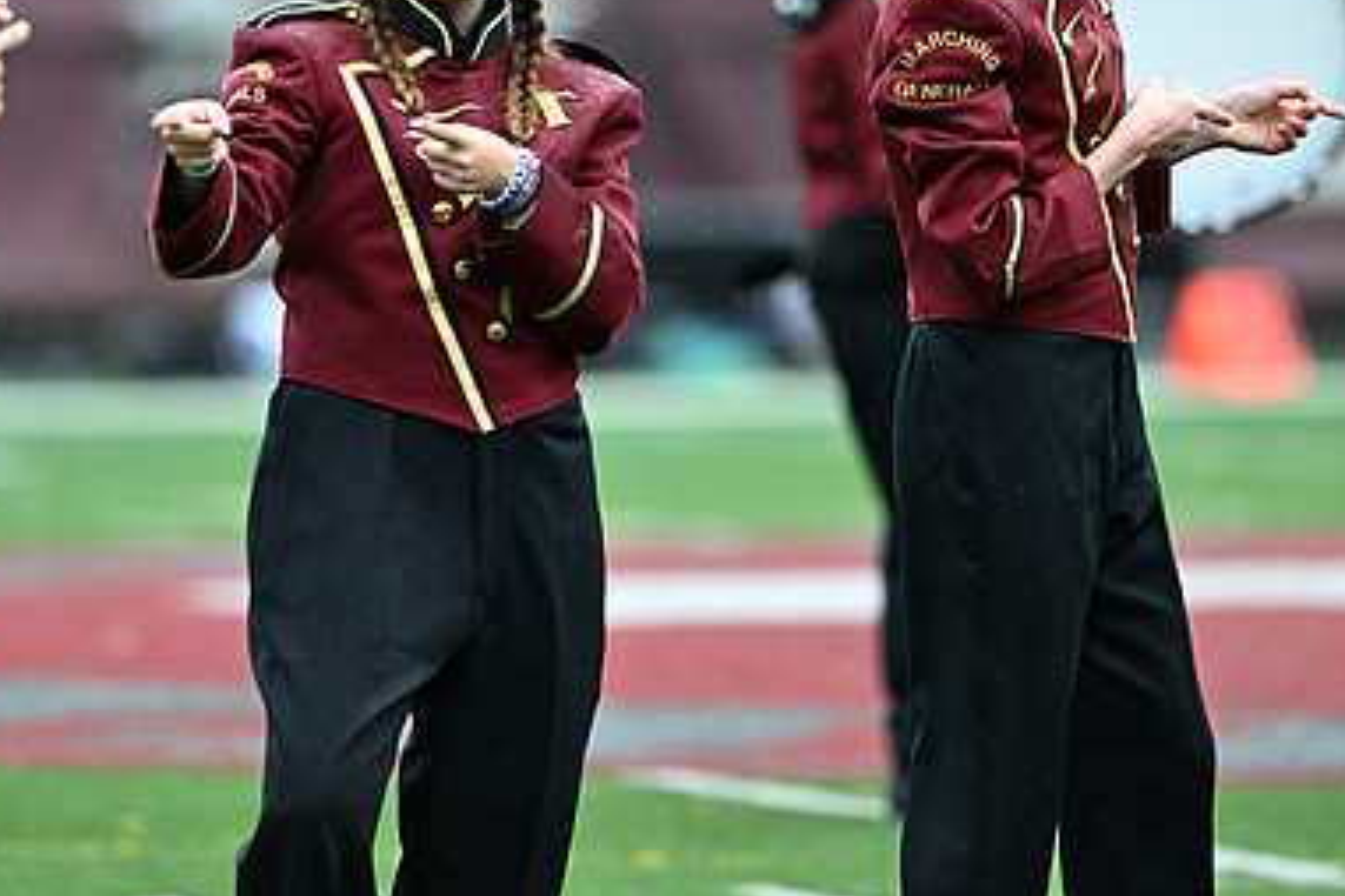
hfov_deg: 4.5
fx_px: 17073
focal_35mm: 457
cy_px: 291
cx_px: 635
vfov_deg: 3.0
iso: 1400
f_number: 2.8
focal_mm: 300
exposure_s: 1/1600
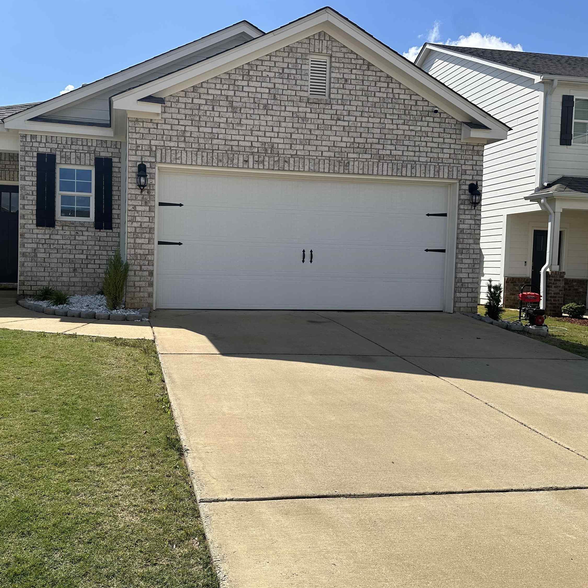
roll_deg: -1.3
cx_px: 217
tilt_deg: -2.7
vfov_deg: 55.6
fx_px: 557
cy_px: 294
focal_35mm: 29
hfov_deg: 54.9
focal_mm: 6.86
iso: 80
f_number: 1.78
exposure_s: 1/5848
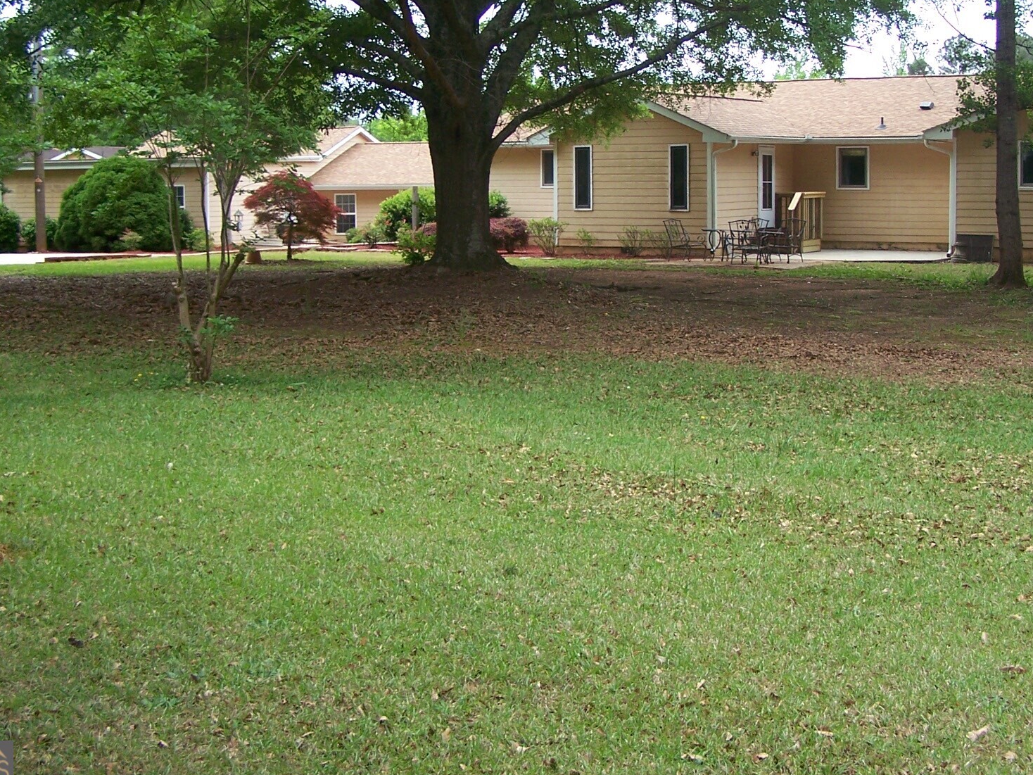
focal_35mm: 53
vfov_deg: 27.3
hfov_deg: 36.1
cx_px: 573
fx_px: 1582
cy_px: 253
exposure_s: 1/200
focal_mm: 6.3
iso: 80
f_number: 2.8
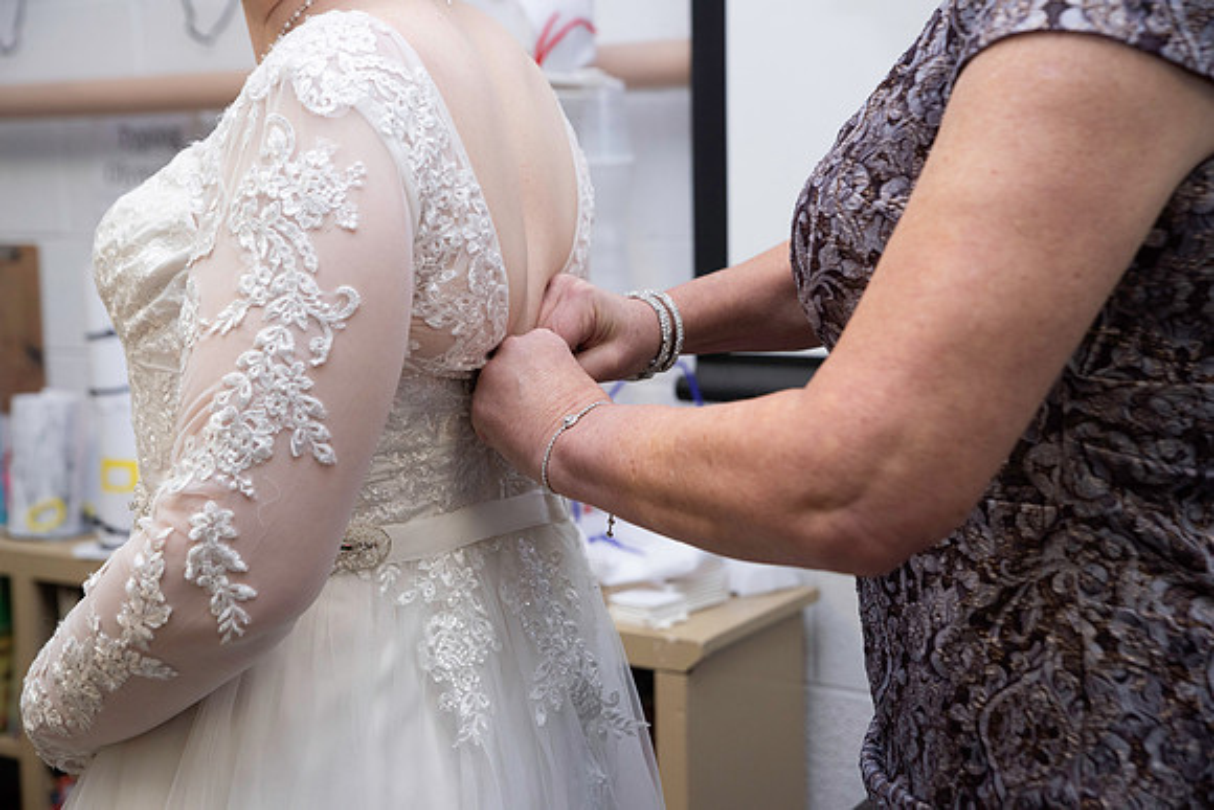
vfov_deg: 24.6
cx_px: 607
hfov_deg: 36.2
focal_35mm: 55
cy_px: 405
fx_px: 1855
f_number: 4.5
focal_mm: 55
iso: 640
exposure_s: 1/200
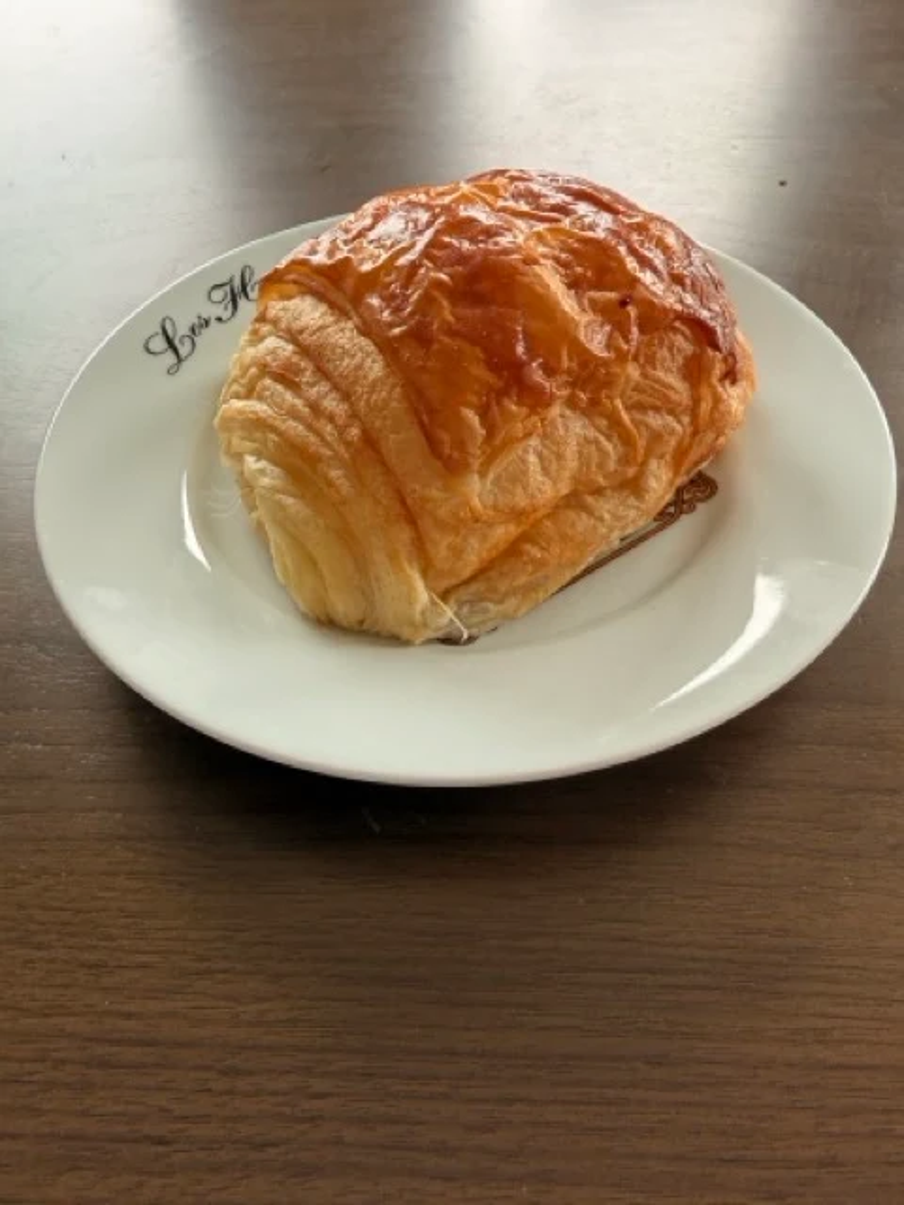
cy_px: 602
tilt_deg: -47.0
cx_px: 452
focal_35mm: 24
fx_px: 836
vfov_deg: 71.6
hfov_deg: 56.8
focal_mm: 2.22
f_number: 2.2
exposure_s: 1/99
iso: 100
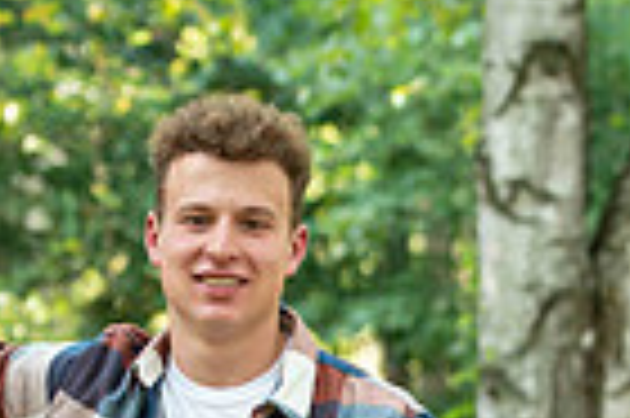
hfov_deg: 6.7
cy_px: 726
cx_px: 423
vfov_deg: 4.4
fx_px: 5349
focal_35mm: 306
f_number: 3.2
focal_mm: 70
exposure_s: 1/200
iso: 400
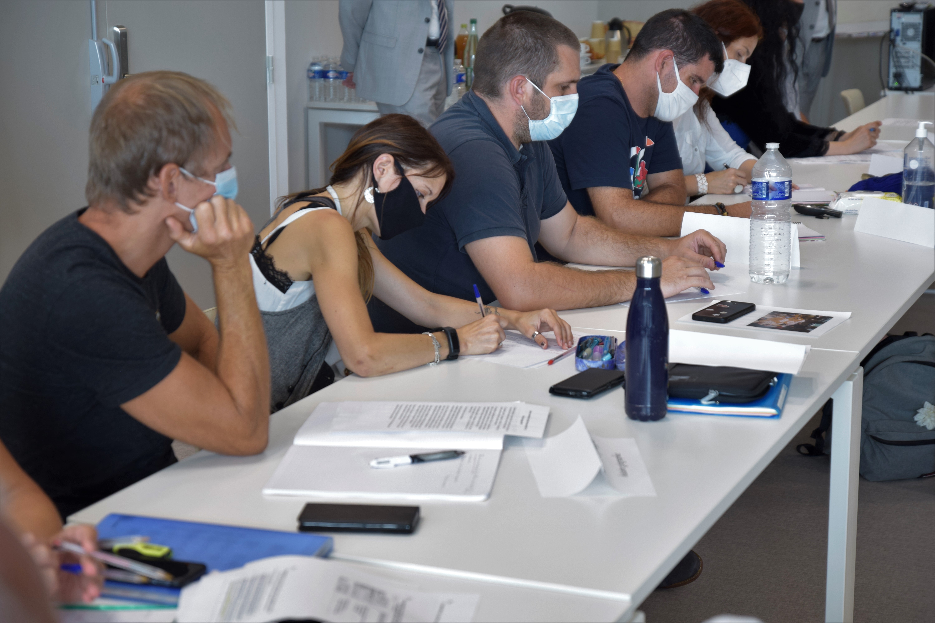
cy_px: 312
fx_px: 1948
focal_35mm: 75
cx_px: 468
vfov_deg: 18.2
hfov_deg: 27.0
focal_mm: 50
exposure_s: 1/125
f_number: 4
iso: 500
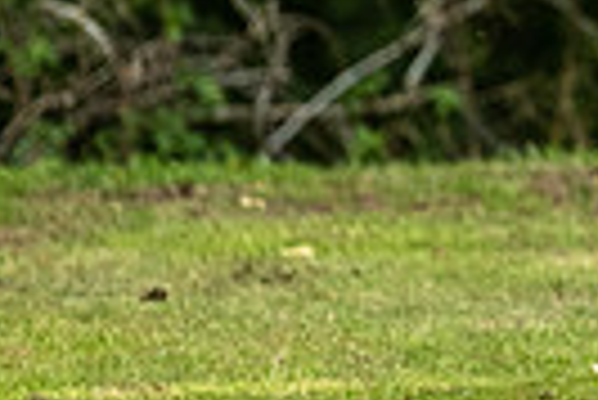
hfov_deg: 1.6
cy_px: -396
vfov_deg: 1.1
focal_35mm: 1308
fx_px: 21751
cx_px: 1030
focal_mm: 200
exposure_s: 1/1250
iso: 400
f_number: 2.8
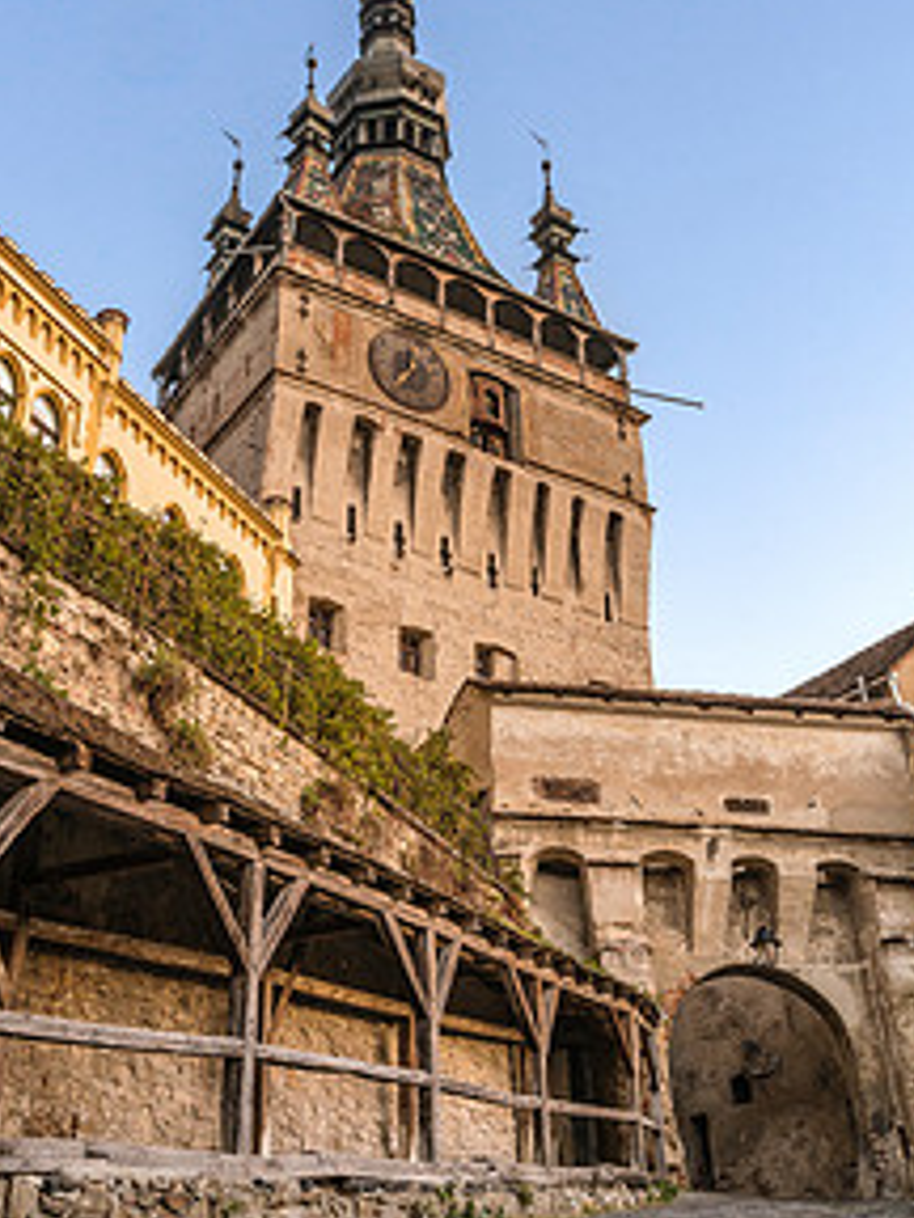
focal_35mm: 42
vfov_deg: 44.7
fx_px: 1479
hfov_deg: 34.1
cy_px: 554
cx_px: 326
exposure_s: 8
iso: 200
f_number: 22
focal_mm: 28
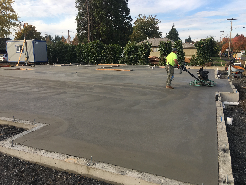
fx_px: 206
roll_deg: +0.0
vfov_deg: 48.2
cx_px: 123
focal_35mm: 29
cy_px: 92
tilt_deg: -9.2
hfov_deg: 61.7
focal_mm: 4.15
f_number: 2.2
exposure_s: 1/646
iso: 25
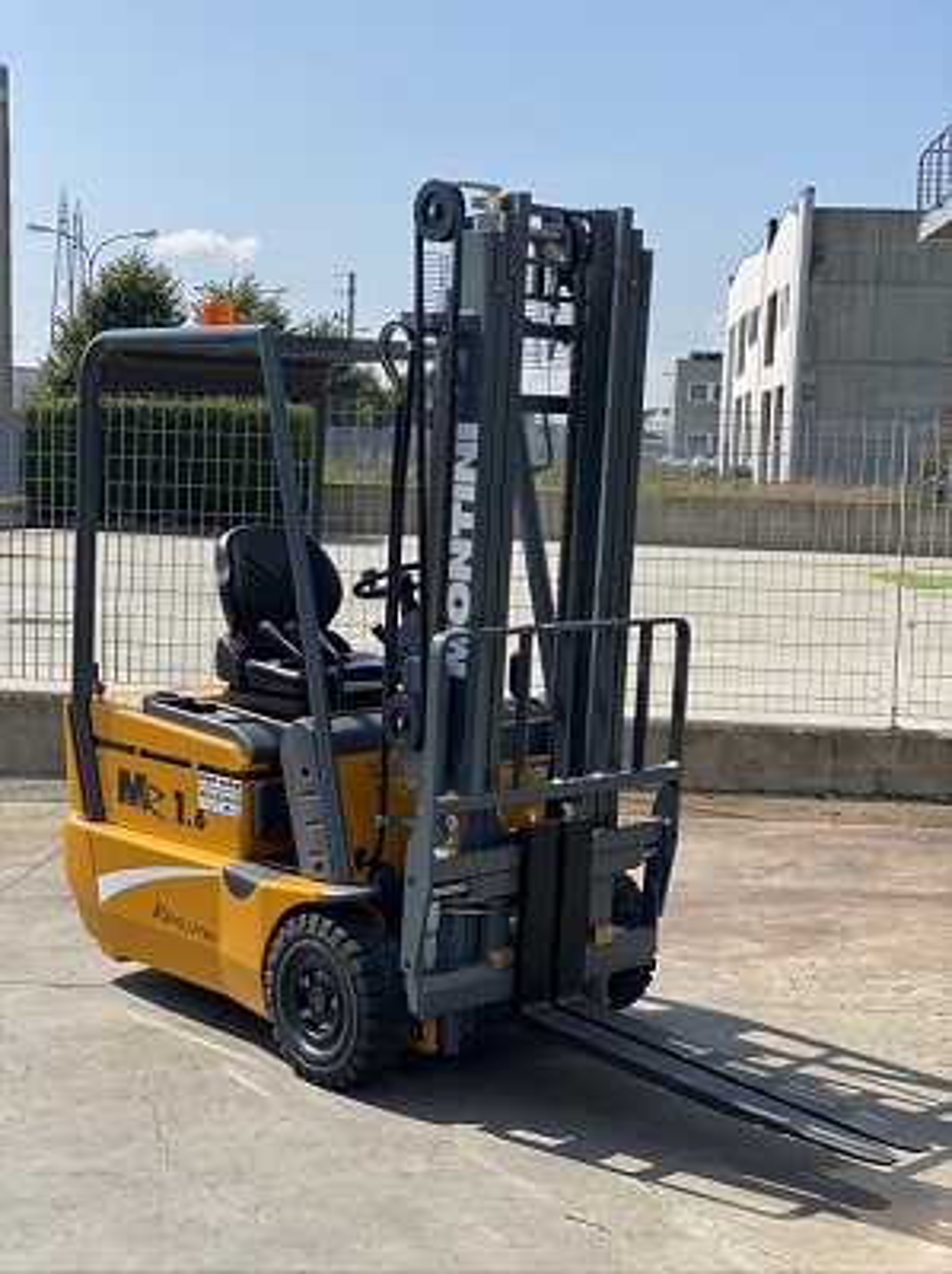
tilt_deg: -4.5
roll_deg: -3.3
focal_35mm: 52
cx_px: 476
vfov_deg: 36.9
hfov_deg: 28.0
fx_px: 1911
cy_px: 637
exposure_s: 1/1597
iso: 20
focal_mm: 6
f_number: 2
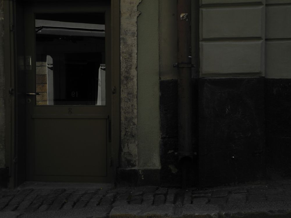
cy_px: 109
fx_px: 572
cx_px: 146
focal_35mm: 68
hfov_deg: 28.6
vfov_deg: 21.6
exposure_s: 1/400
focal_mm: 14.5
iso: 100
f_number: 4
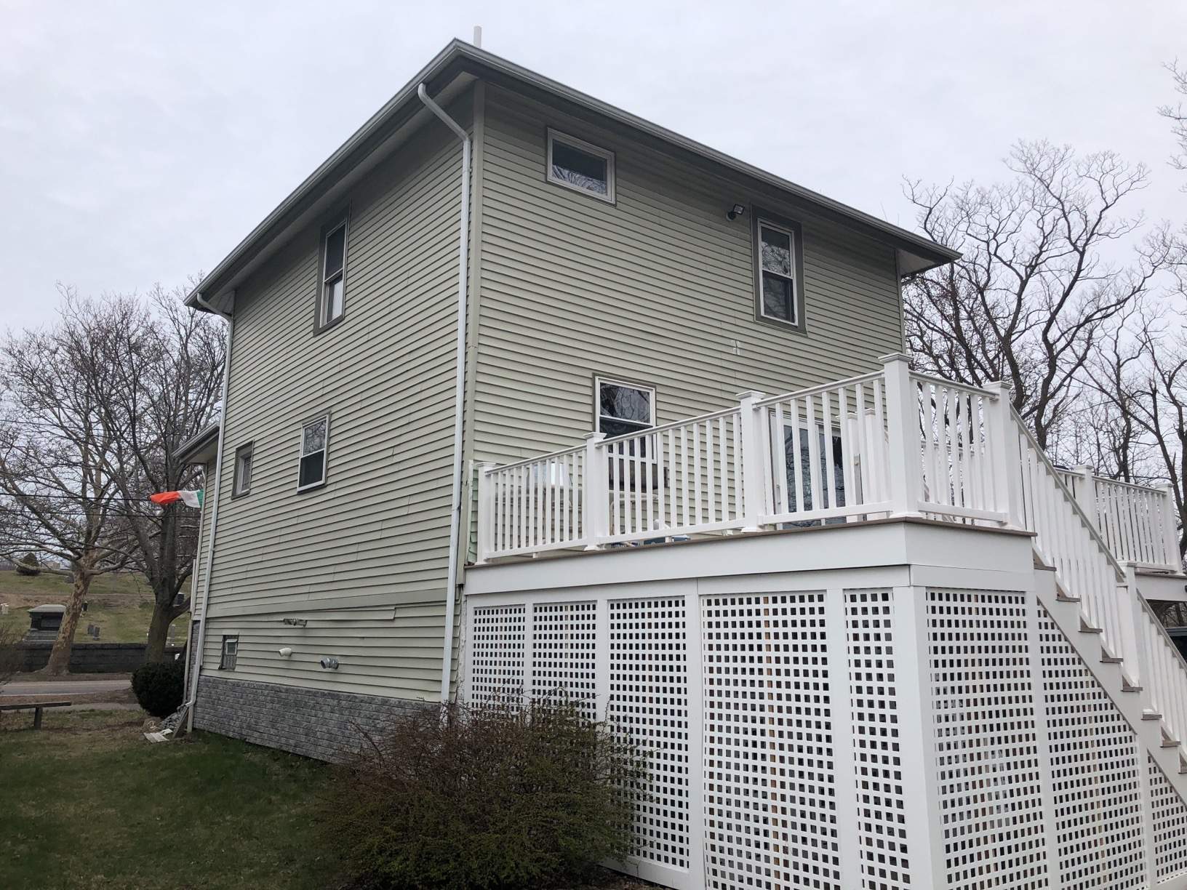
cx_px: 594
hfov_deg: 63.4
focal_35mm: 28
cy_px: 445
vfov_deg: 49.7
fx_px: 960
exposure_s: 1/1230
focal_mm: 4
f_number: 1.8
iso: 20
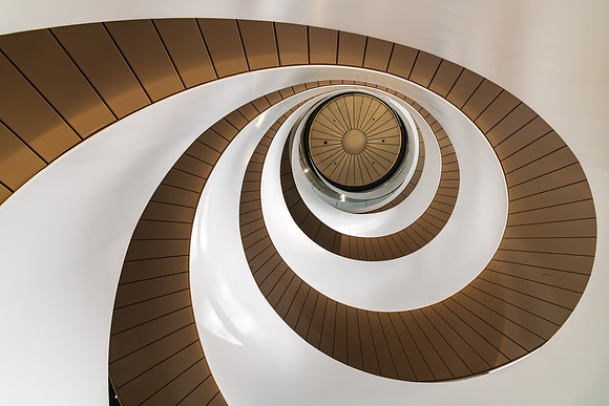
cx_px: 304
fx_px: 406
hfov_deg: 73.7
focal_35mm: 24
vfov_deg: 53.2
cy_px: 203
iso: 200
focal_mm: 24
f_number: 8
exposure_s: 1/80
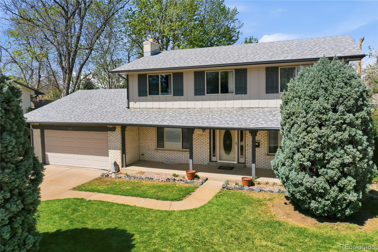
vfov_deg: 46.4
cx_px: 189
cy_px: 126
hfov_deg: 65.5
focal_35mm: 28
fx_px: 294
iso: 100
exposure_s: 1/800
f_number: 6.3
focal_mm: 10.3
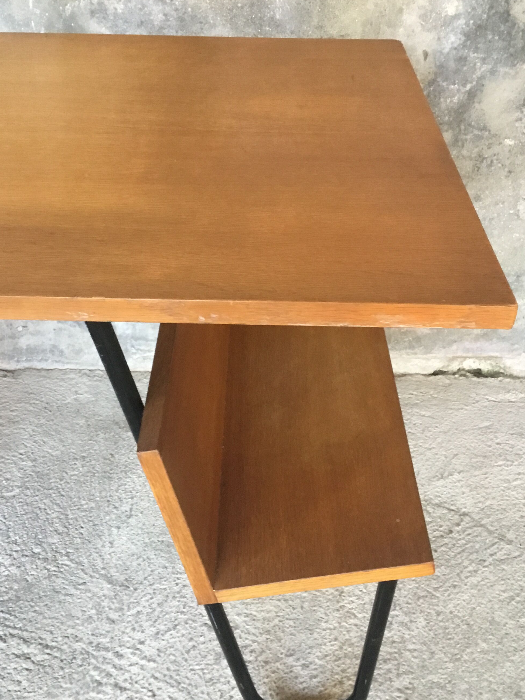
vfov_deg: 47.9
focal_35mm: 39
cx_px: 260
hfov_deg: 36.8
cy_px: 346
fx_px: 789
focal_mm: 3.3
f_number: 2.4
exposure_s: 1/33
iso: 200
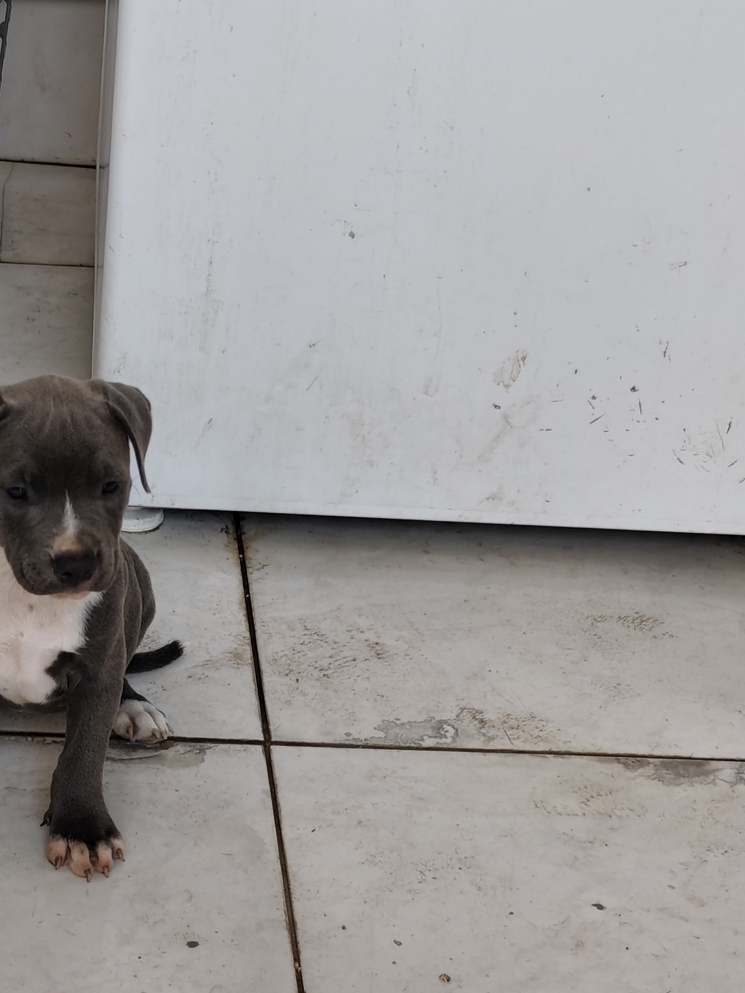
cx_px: 128
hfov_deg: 16.5
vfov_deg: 22.0
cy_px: 585
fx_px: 2554
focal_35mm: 89
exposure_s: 1/480
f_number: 1.65
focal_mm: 6.19
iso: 1000
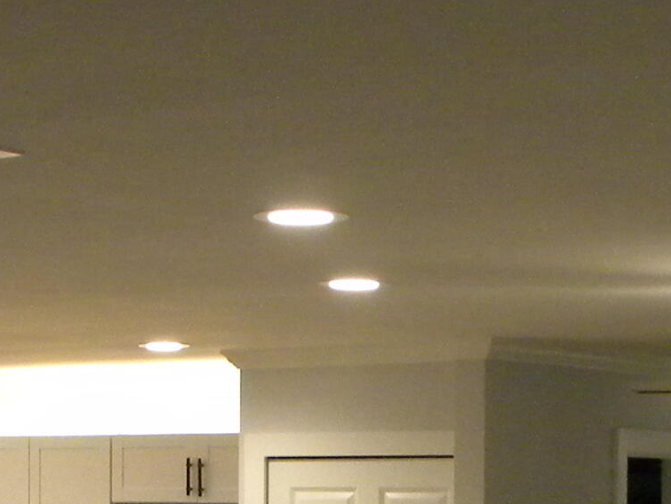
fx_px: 2152
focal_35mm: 111
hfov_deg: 17.1
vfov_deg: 13.0
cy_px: 614
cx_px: -72
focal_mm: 5
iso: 400
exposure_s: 1/52.4
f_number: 3.5
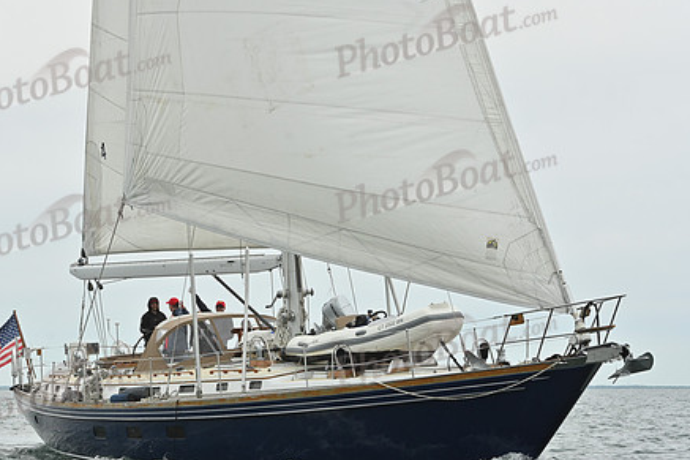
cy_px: 287
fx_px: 1782
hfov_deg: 21.9
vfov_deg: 14.7
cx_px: 254
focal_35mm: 93
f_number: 7.1
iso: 320
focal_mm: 70
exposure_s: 1/1250
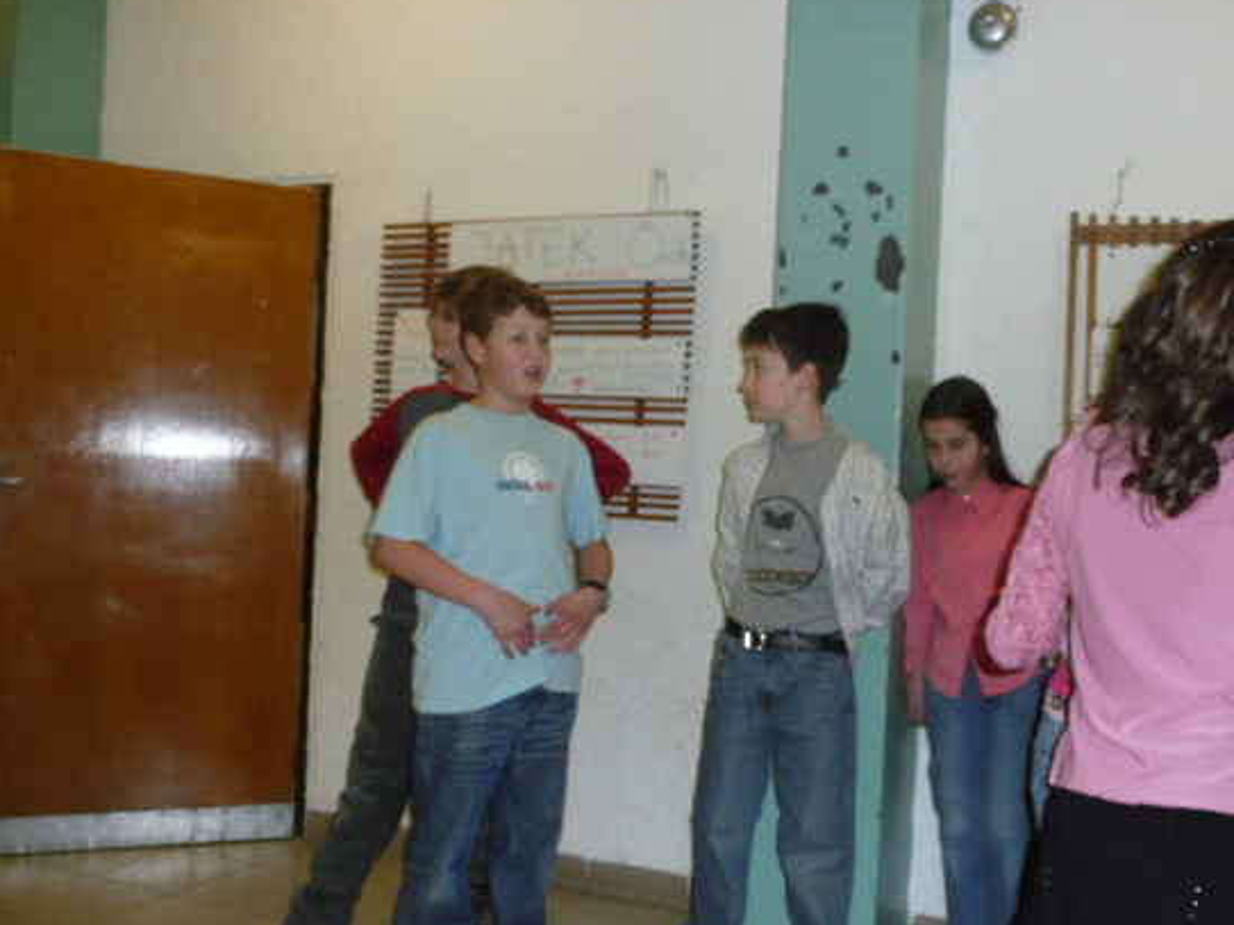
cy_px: 514
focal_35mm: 33
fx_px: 1176
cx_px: 725
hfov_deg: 55.1
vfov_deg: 42.9
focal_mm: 4.6
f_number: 3.3
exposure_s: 1/30
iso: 160
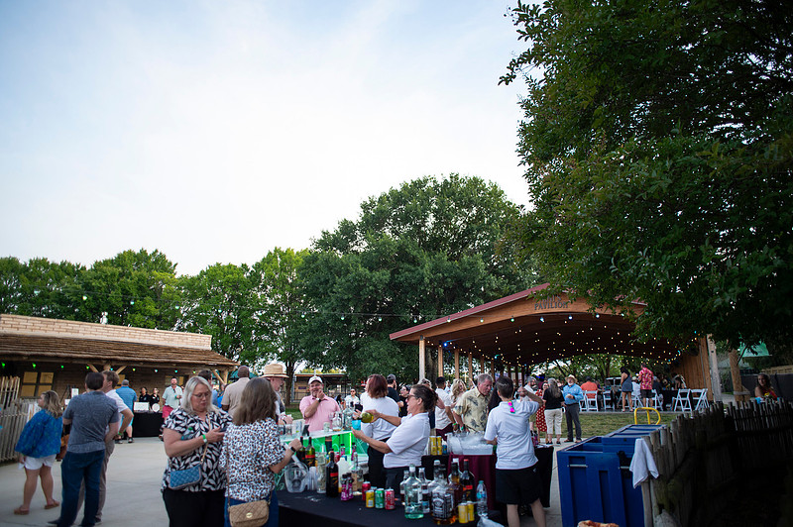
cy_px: 264
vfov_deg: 53.1
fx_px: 528
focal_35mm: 24
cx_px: 396
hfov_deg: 73.8
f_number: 2.8
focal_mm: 24
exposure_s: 1/200
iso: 400
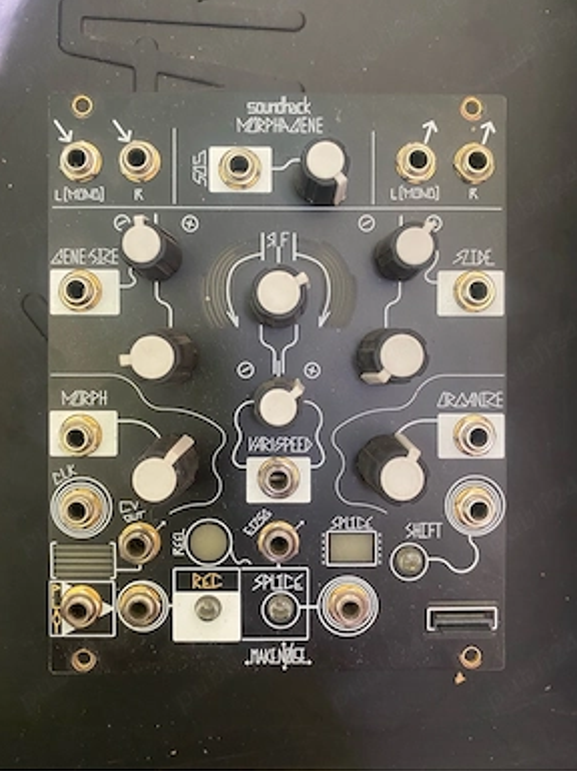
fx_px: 579
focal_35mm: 26
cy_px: 372
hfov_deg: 53.0
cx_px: 278
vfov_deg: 67.3
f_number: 1.8
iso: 200
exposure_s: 1/60
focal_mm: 4.25
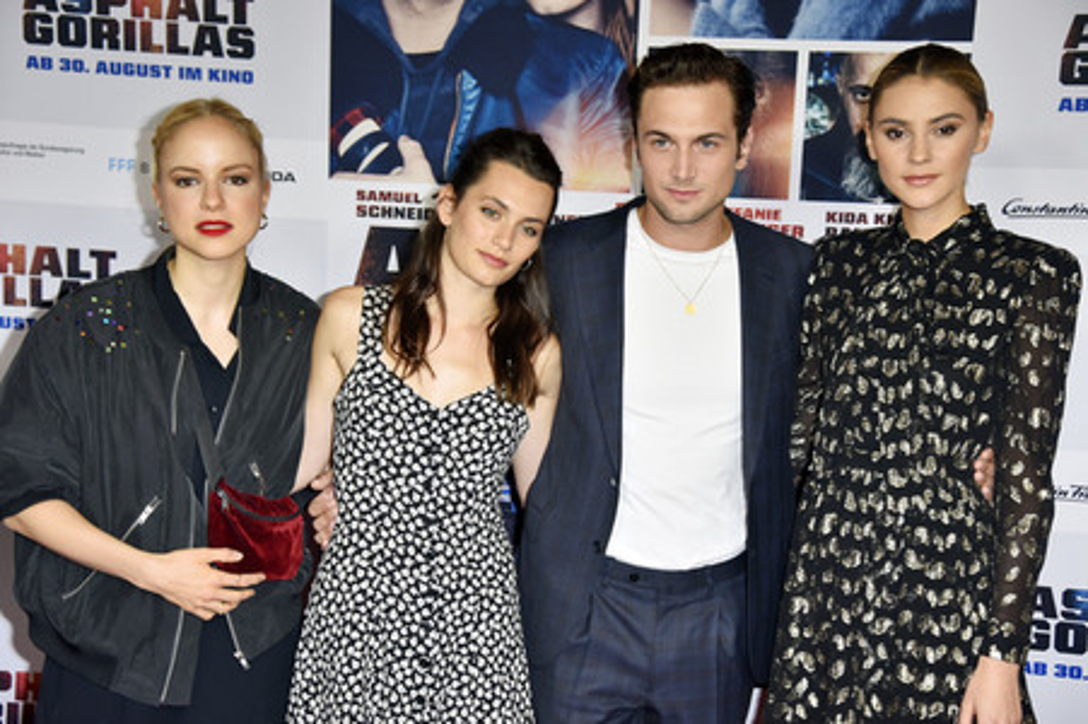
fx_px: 2356
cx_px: 544
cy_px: 362
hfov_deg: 26.0
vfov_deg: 17.5
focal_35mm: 78
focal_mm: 78
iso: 800
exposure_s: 1/125
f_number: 5.6
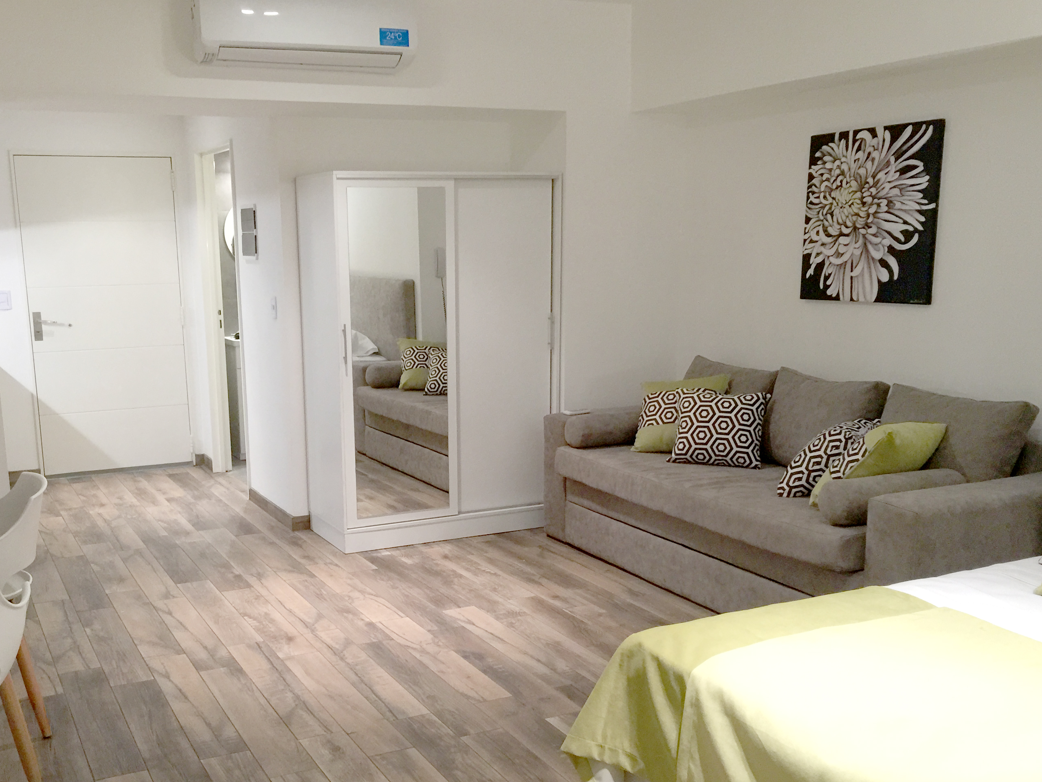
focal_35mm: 37
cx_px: 420
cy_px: 493
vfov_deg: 38.4
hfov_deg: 49.8
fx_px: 1114
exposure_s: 1/17
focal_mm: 4.15
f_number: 2.2
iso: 125
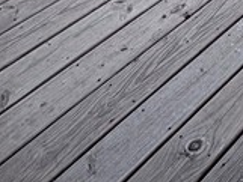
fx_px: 625
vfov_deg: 12.5
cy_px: -272
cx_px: 237
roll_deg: -0.5
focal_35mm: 89
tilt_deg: -12.0
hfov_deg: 21.3
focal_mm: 2.22
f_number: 2.2
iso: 32
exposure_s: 1/770
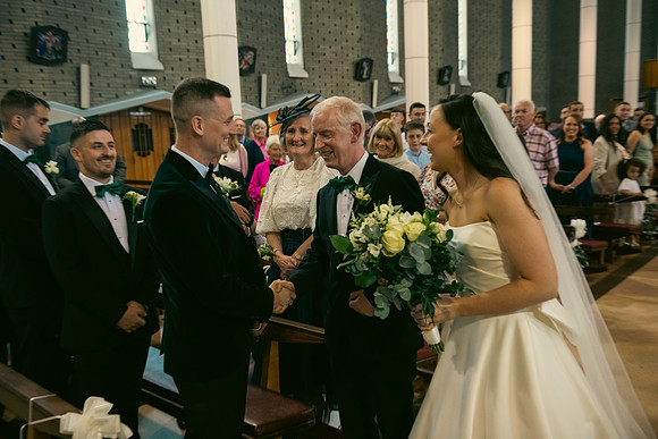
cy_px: 220
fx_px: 567
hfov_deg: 60.3
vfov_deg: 42.3
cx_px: 329
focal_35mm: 31
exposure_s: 1/160
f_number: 3.5
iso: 1000
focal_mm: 31
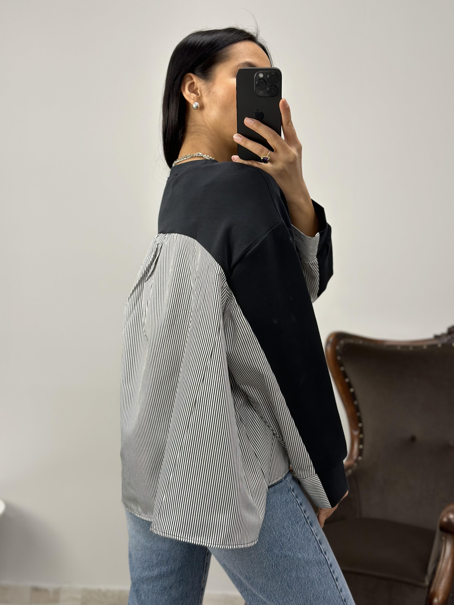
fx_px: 839
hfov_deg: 30.3
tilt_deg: -28.8
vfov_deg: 39.7
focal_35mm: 48
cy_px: 302
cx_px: 227
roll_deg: -2.0
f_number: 1.78
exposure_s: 1/50
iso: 80
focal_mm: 6.86
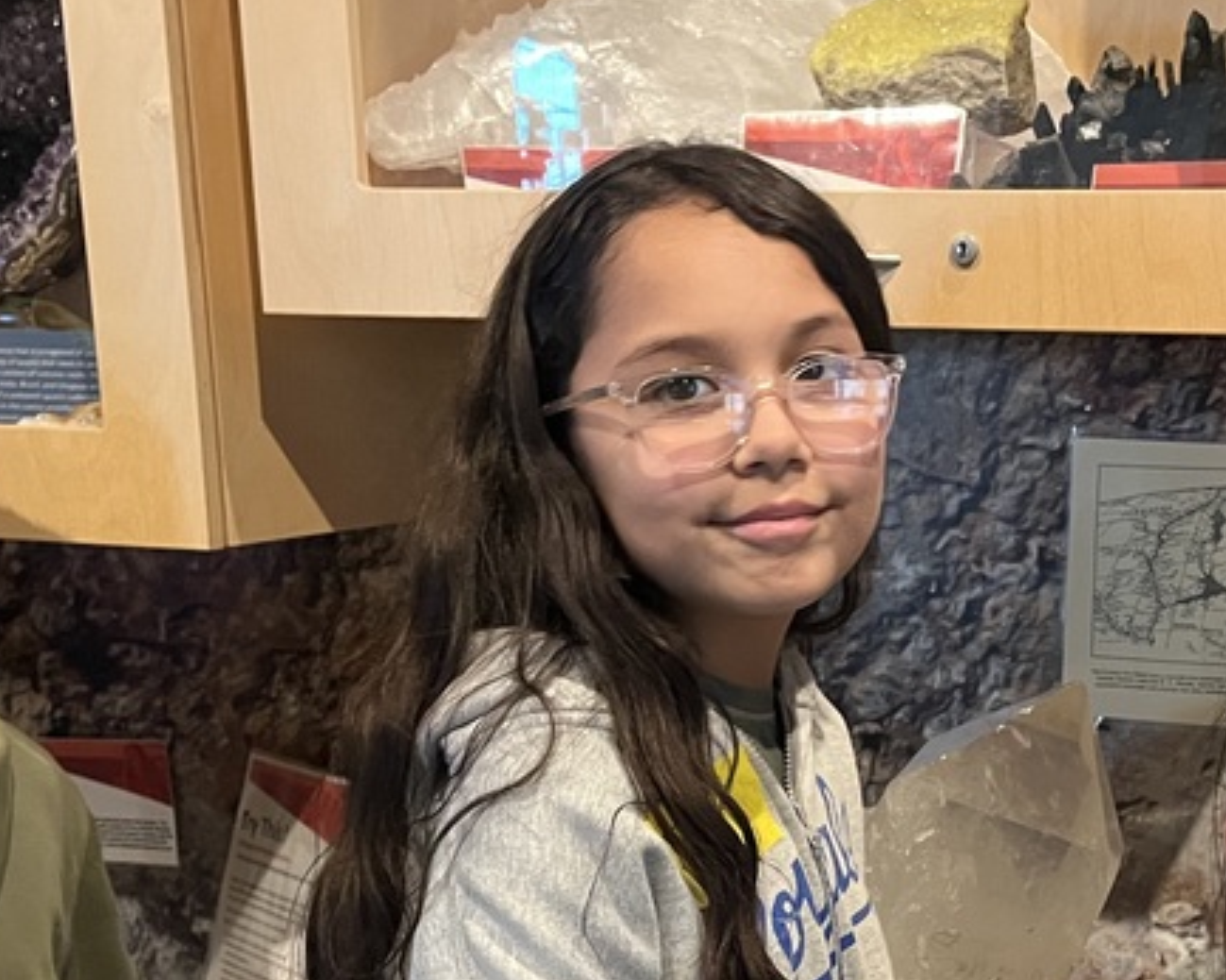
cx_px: 954
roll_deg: -1.5
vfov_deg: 24.3
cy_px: 969
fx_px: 2176
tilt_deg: -16.1
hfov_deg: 30.8
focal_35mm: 60
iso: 500
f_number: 1.6
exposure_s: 1/60
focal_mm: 5.1
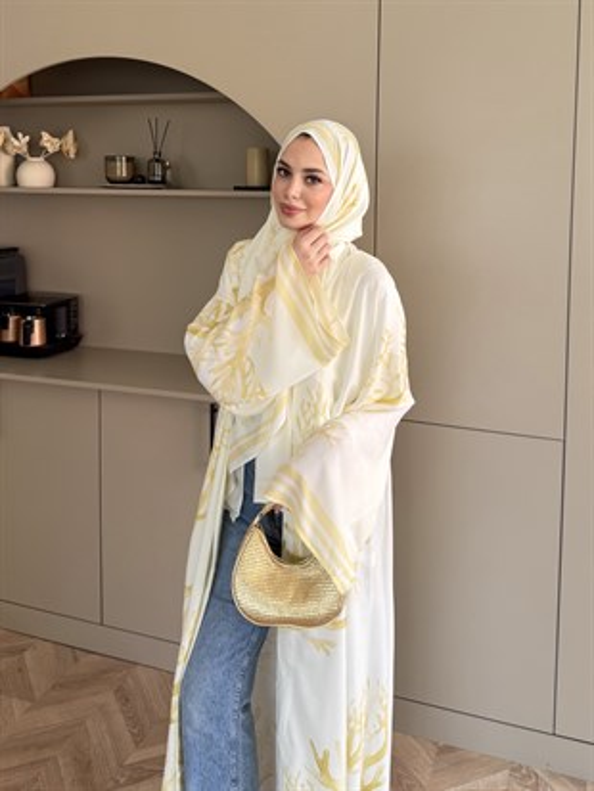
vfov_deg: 71.6
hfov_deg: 56.8
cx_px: 297
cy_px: 396
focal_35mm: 24
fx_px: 549
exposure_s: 1/126
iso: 64
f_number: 1.78
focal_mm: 6.76
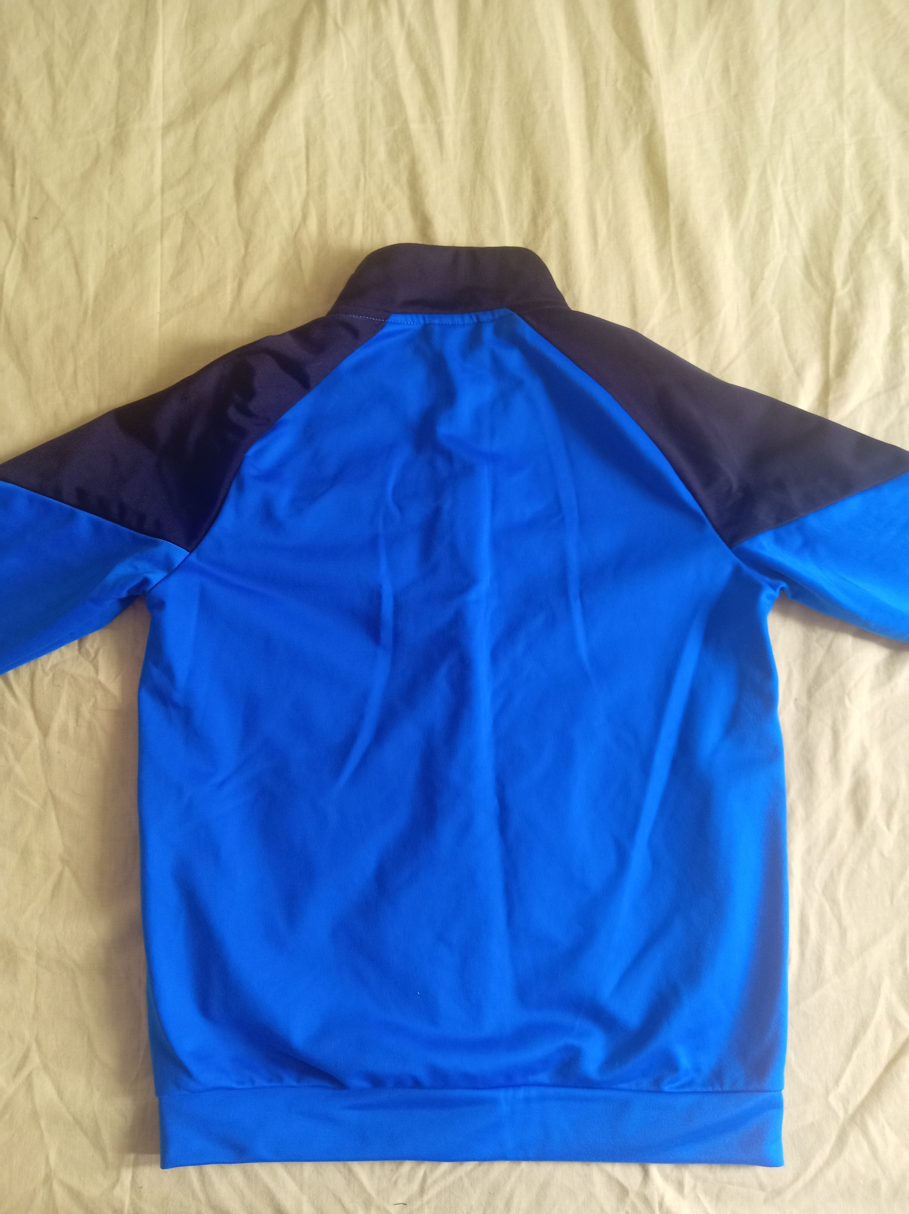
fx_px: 946
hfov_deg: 51.3
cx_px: 454
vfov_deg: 65.3
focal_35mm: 27
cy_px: 607
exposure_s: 1/20
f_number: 1.8
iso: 890
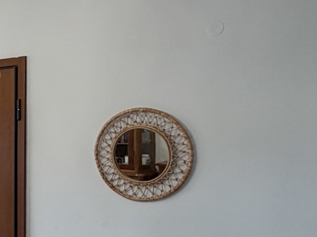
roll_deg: +0.1
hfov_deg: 26.0
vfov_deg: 25.6
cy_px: 142
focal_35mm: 57
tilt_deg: -1.9
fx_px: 522
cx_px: -145
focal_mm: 2.22
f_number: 2.2
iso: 100
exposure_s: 1/100
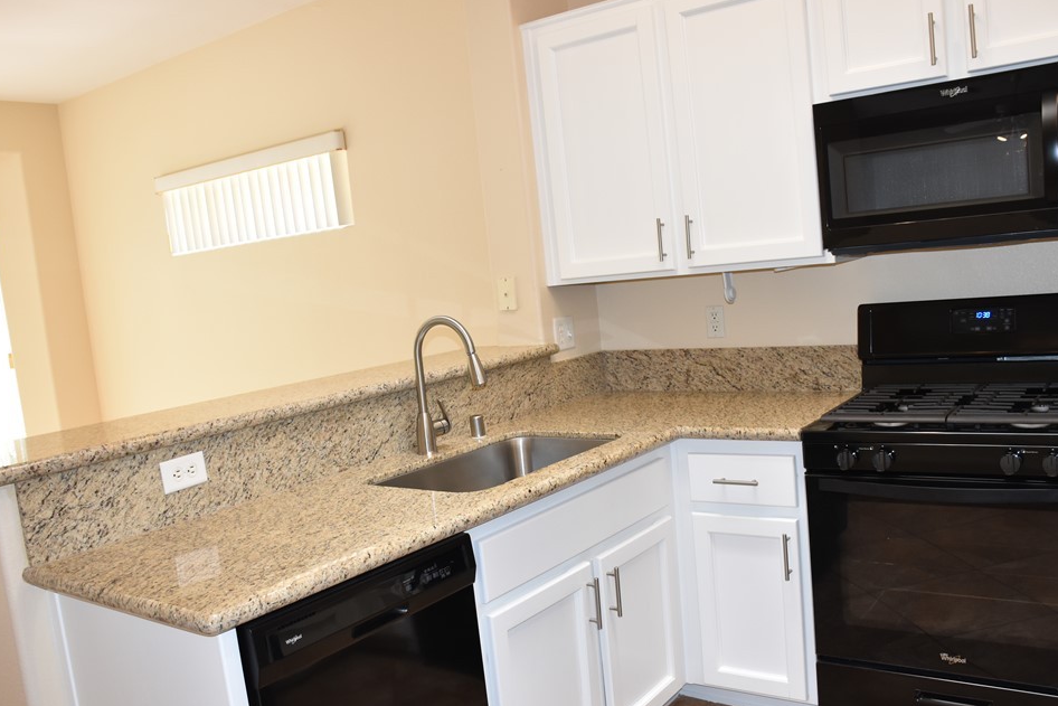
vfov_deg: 42.3
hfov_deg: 60.3
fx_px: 911
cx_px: 526
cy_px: 380
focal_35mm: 31
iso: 800
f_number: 5.6
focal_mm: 18
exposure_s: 1/125
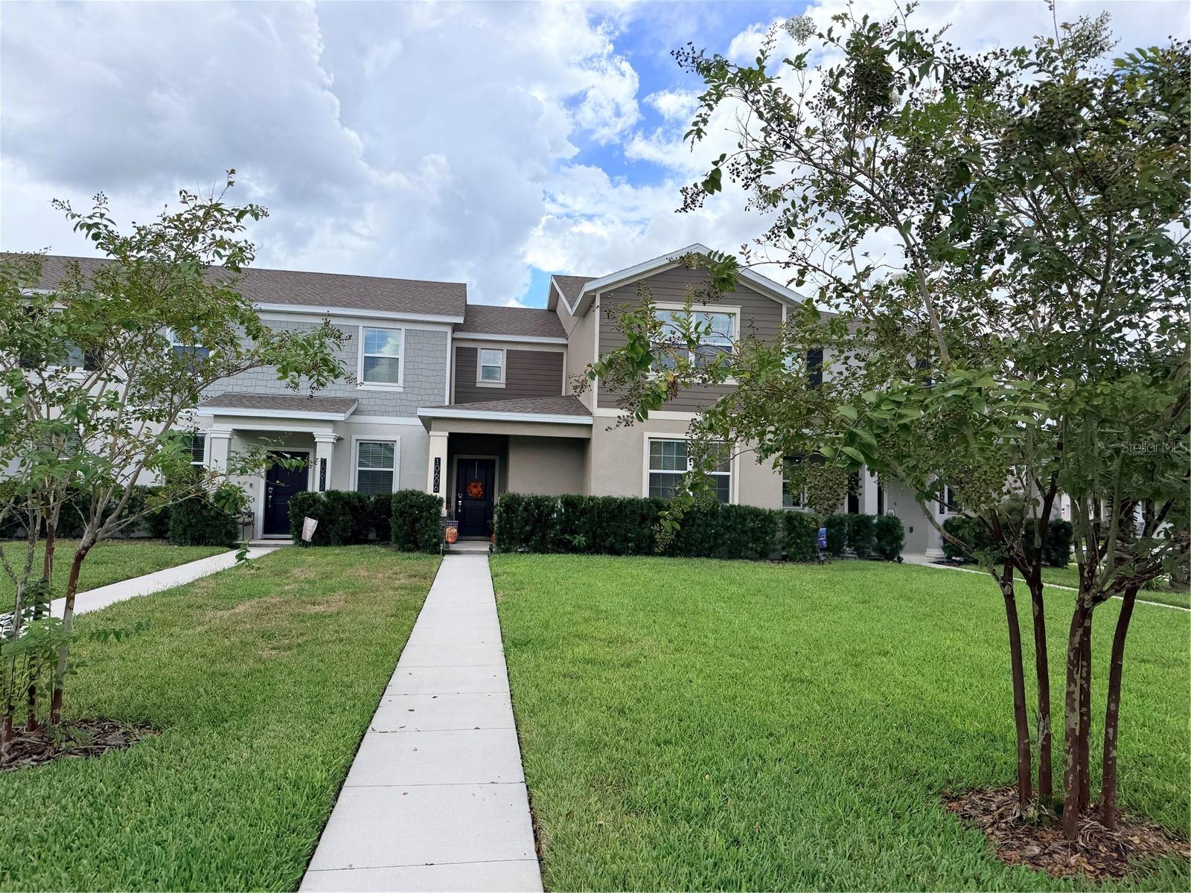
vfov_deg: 56.8
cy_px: 446
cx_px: 596
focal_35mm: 24
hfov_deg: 71.6
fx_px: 826
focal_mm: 6.76
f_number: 1.78
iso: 80
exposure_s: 1/3425
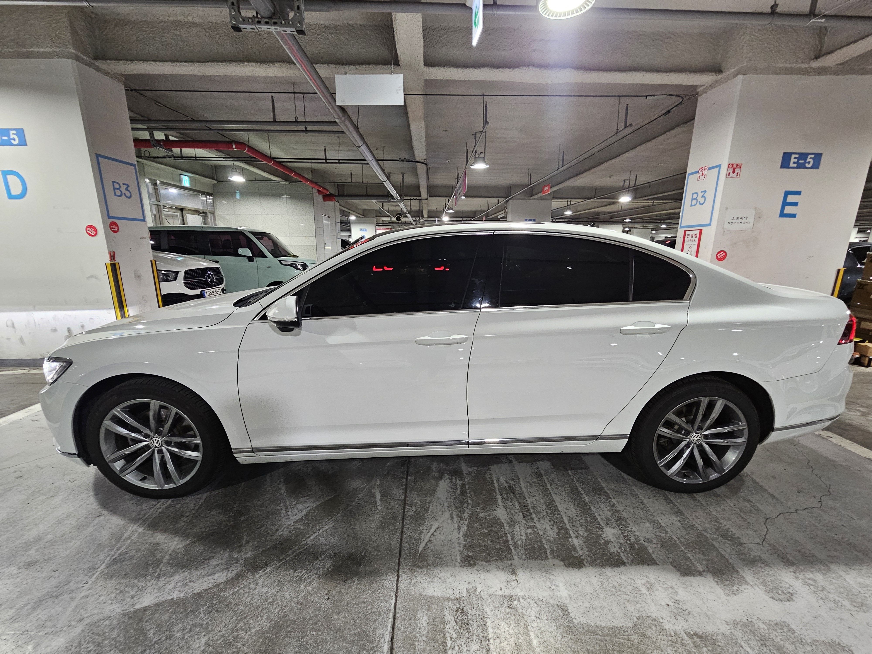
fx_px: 327
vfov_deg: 89.9
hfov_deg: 106.2
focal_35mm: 13
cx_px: 436
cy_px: 327
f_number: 2.2
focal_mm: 2.2
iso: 320
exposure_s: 1/30
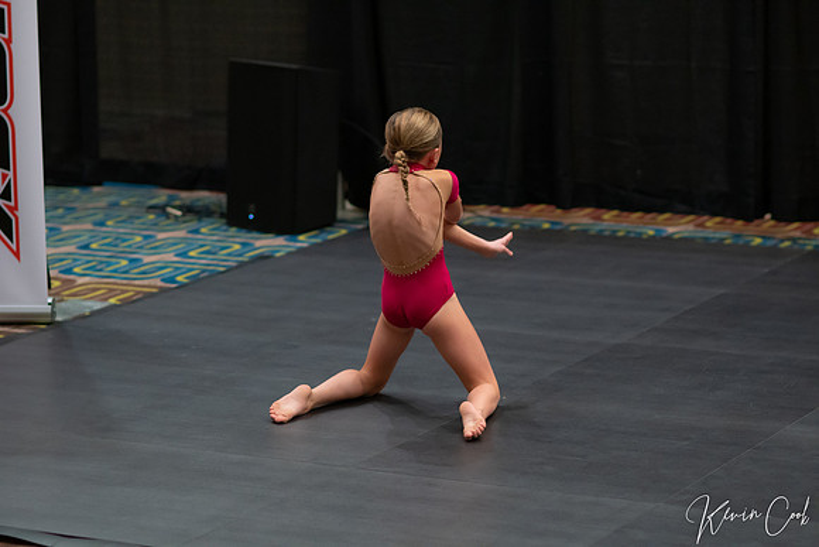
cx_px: 410
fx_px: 2890
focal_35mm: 127
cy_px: 274
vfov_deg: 10.8
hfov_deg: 16.1
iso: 1600
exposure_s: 1/640
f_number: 2
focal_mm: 85
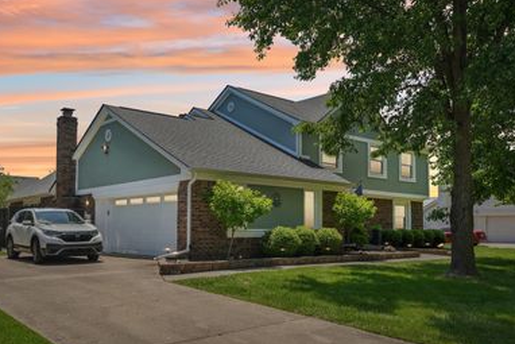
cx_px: 243
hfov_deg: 55.7
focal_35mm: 34
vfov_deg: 38.9
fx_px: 487
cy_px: 173
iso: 100
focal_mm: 26
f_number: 8
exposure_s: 1/160
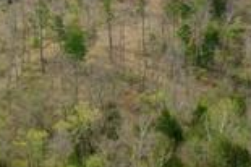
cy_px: 97
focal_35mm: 185
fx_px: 1288
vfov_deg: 7.4
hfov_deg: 11.1
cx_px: 207
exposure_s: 1/320
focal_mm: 10.26
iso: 100
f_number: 5
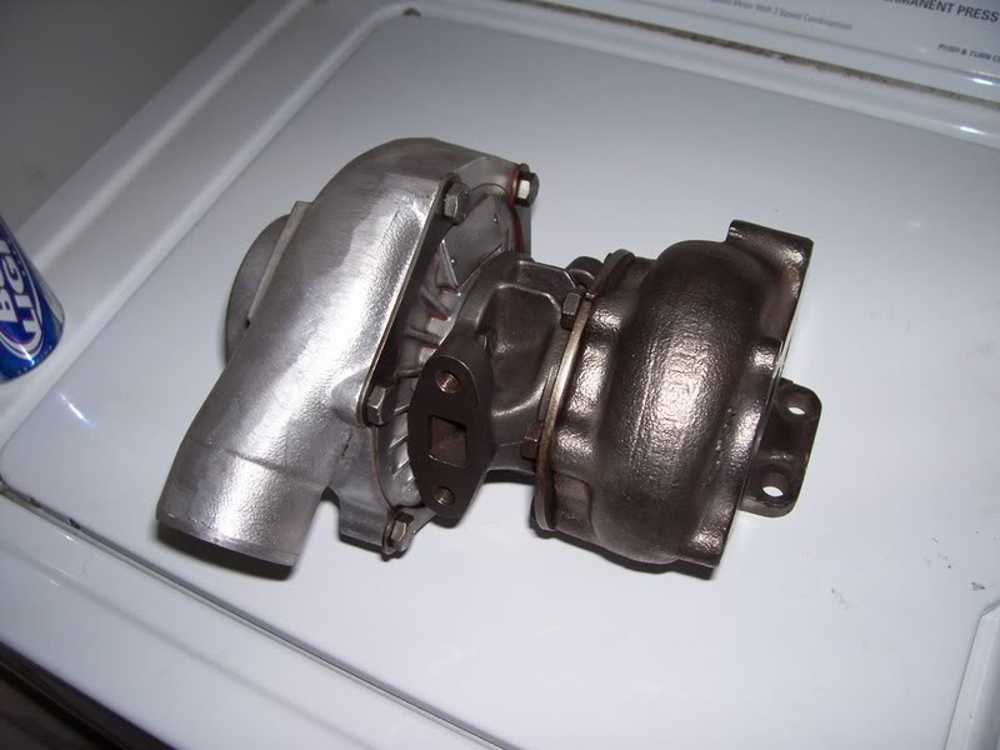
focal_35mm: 34
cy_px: 375
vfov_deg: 41.8
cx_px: 500
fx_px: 982
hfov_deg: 54.0
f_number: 2.7
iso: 80
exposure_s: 1/64
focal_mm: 5.6
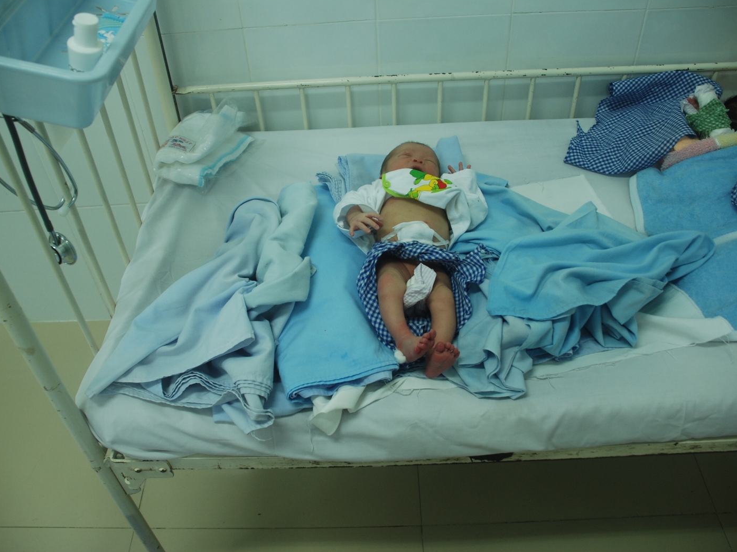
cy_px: 274
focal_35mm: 33
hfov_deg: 55.3
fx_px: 703
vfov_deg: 42.9
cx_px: 351
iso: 200
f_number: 3.8
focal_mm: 20
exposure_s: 1/25
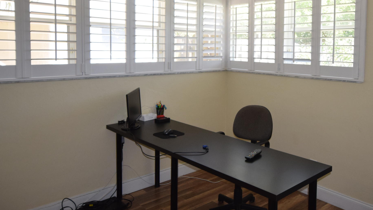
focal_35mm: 31
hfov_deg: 61.9
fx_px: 307
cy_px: 66
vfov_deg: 37.3
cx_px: 231
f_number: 5.6
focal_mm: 12
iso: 640
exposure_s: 1/125
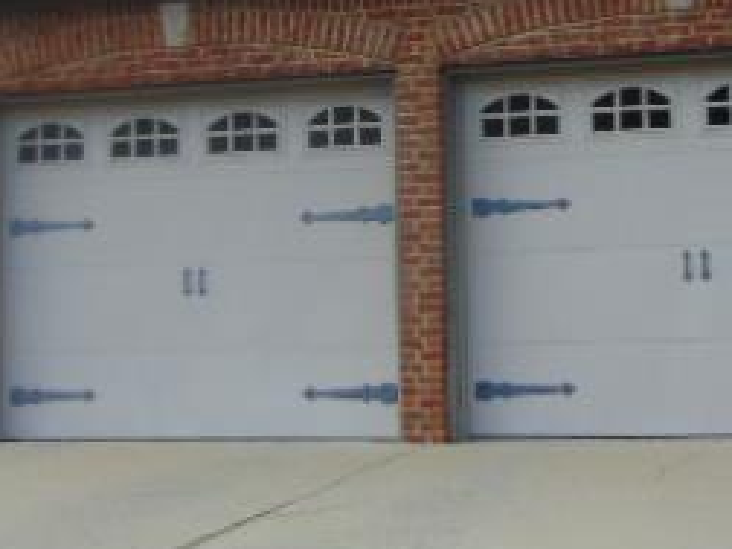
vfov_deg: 14.9
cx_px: 317
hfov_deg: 19.8
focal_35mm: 99
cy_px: 128
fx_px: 2093
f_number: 3.3
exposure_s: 1/640
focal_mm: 6.9
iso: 80
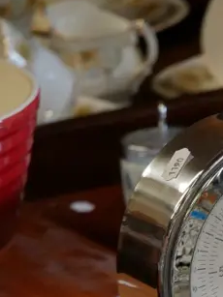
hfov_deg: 4.5
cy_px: 490
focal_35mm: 327
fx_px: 2811
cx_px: 357
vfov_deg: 6.0
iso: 1600
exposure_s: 1/125
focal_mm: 49
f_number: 5.6
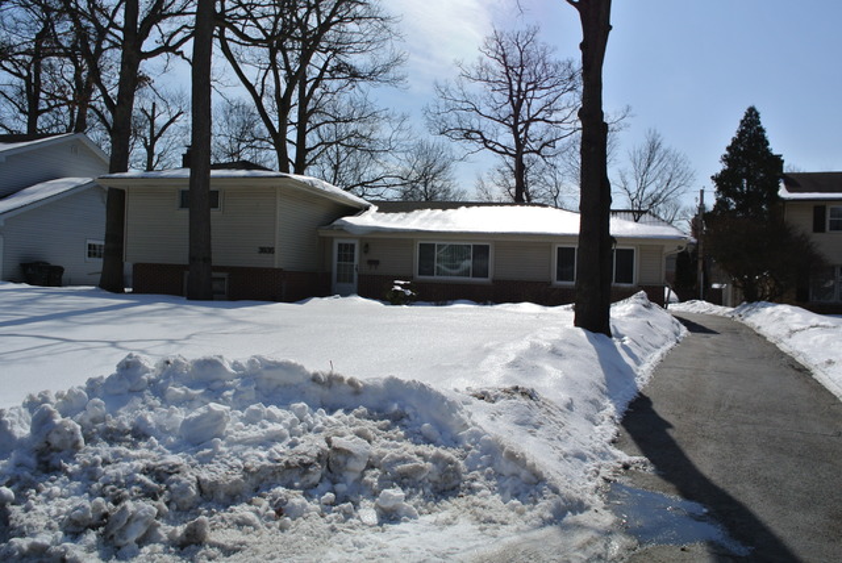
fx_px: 632
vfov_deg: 48.0
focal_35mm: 27
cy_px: 282
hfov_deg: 67.3
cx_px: 421
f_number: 5.6
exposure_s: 1/1600
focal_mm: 10
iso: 100
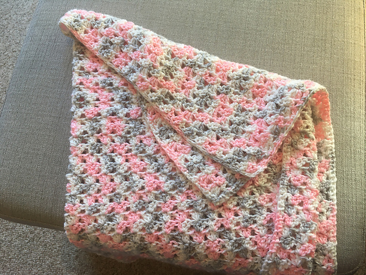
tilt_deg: -71.6
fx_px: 307
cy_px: 138
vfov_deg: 48.2
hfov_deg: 61.7
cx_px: 183
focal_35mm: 29
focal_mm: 4.15
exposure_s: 1/30
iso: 25
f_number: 2.2
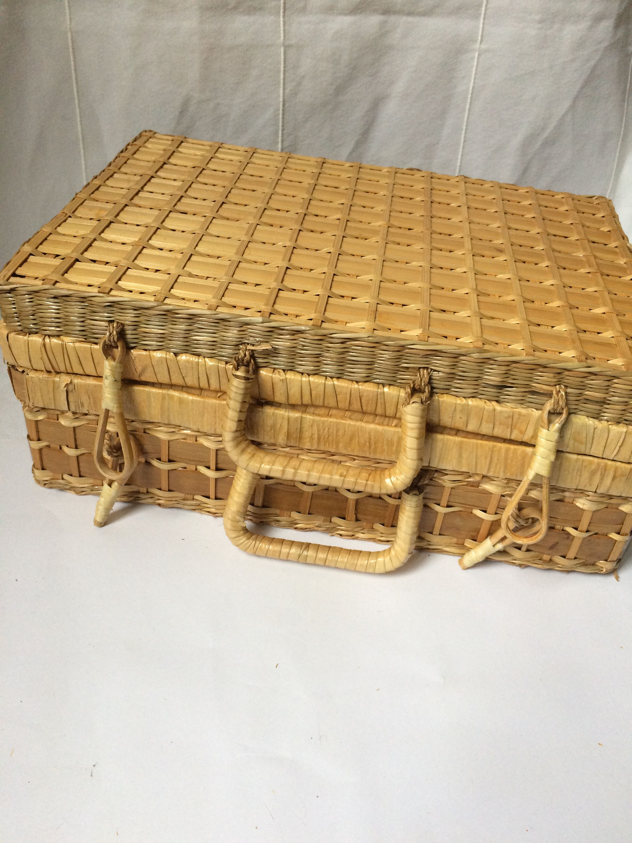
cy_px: 422
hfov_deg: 48.2
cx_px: 316
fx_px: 706
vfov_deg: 61.7
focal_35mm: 29
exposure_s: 1/33
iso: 160
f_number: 2.2
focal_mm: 4.15
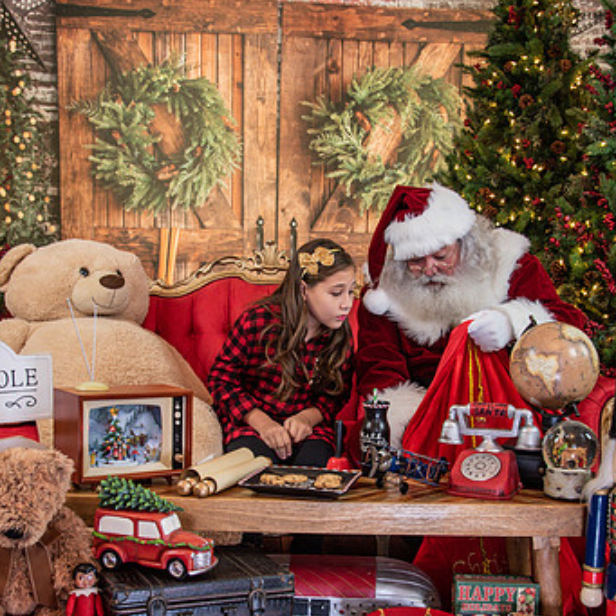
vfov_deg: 32.6
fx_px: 1047
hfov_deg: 32.8
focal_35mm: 52
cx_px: 310
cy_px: 382
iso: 1000
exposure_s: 1/50
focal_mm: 30
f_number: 5
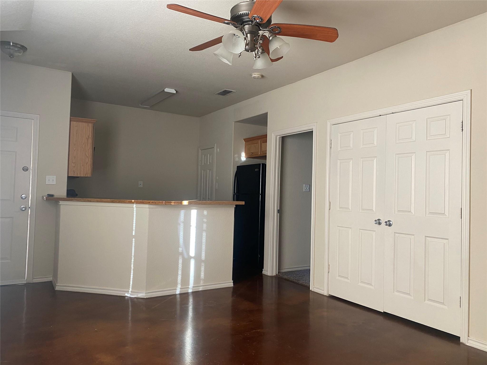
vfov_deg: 53.1
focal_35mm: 26
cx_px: 244
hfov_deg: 67.3
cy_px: 182
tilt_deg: +1.7
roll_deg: -1.7
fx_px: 366
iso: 125
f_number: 1.8
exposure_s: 1/73
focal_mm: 4.25
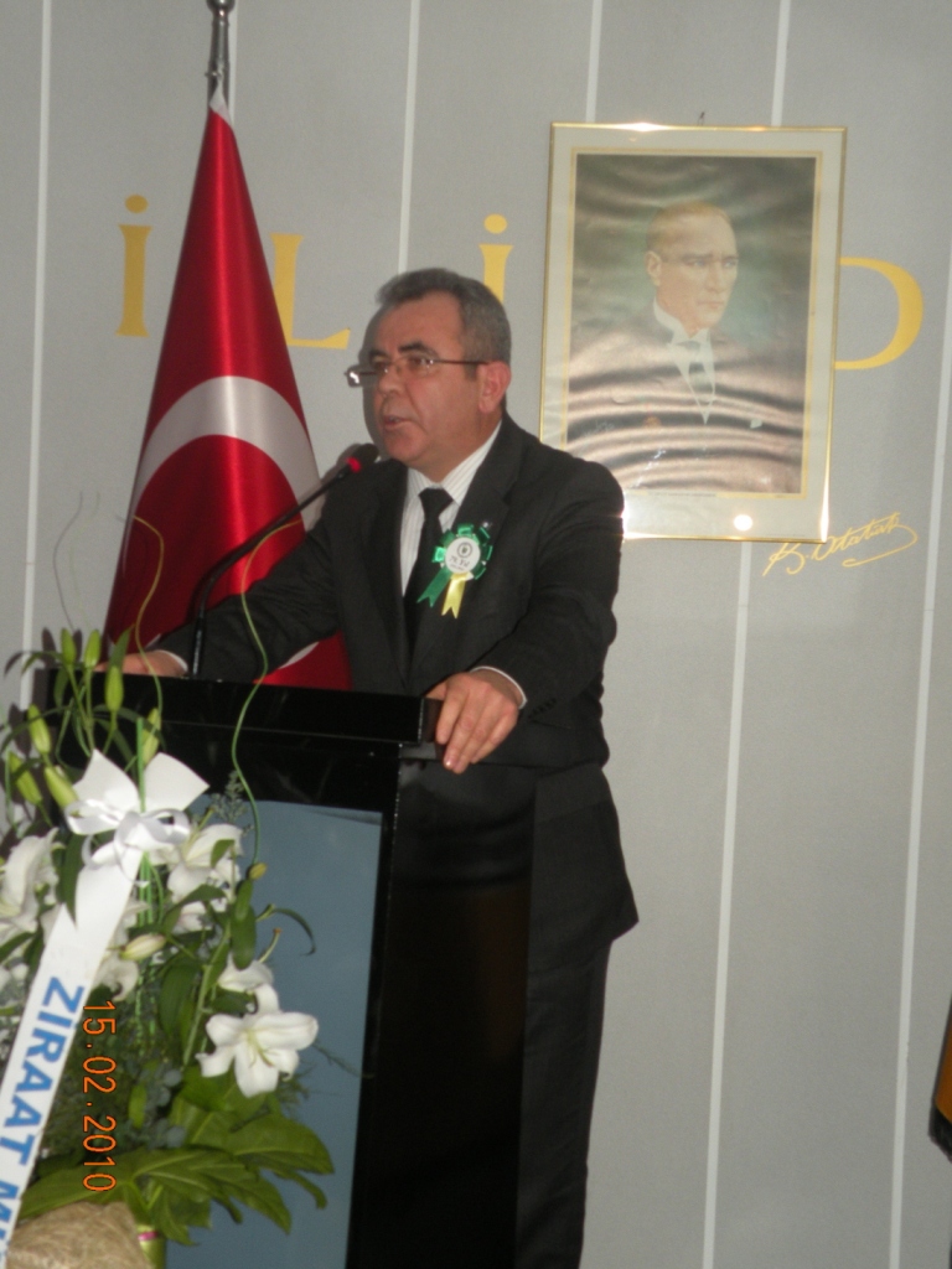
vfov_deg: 29.0
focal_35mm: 67
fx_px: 2457
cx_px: 476
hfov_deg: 21.9
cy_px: 634
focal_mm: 11.9
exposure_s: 1/60
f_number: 3.5
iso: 14592
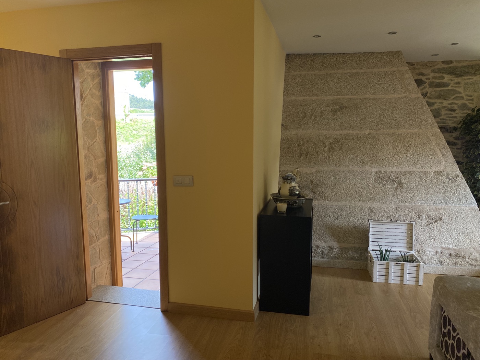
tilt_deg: -9.2
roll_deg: +0.5
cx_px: 240
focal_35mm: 26
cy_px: 180
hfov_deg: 67.3
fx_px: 361
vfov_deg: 53.1
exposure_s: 1/121
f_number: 1.8
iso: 50
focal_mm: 4.25
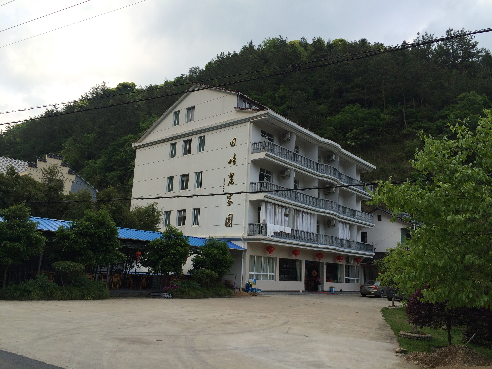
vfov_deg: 46.8
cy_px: 184
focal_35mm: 30
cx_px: 246
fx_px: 426
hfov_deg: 60.0
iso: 32
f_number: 2.2
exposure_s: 1/855
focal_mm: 4.12
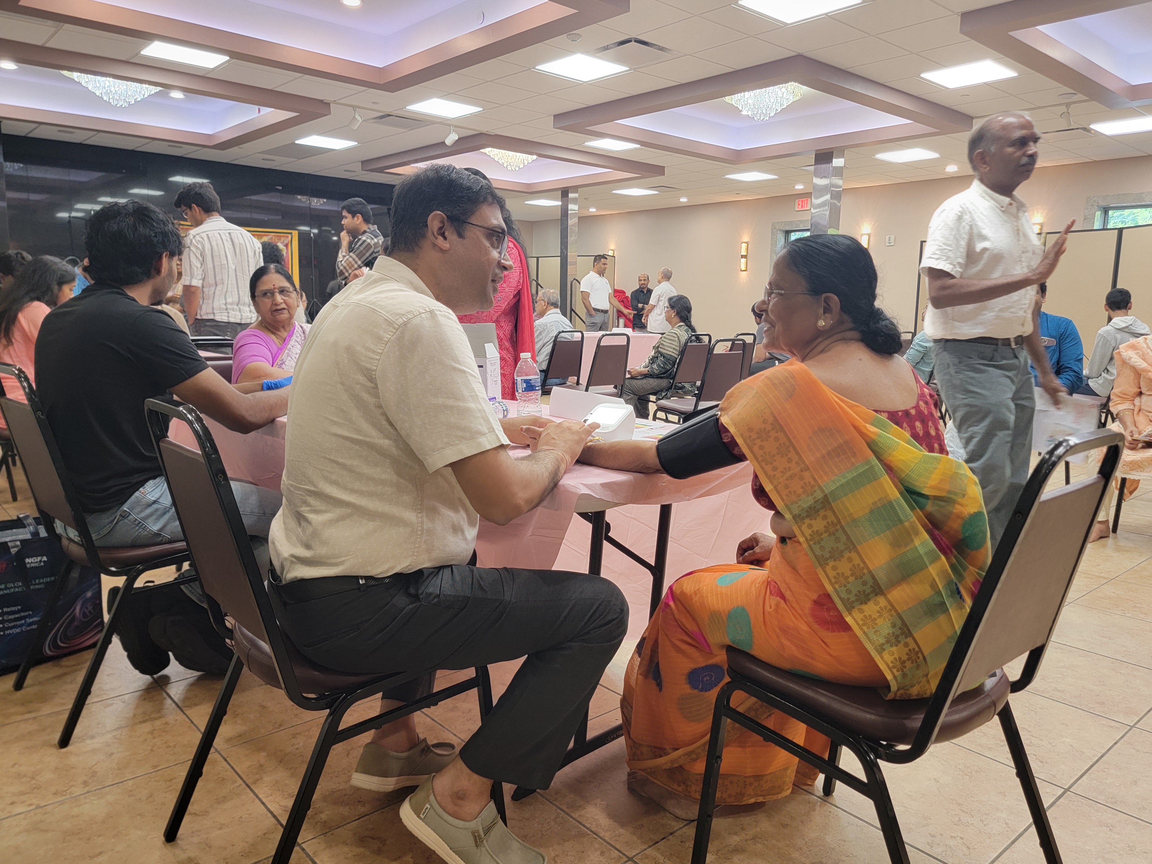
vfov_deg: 54.9
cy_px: 436
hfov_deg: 69.4
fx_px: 832
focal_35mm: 25
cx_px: 580
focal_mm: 6.7
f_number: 1.8
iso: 200
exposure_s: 1/60
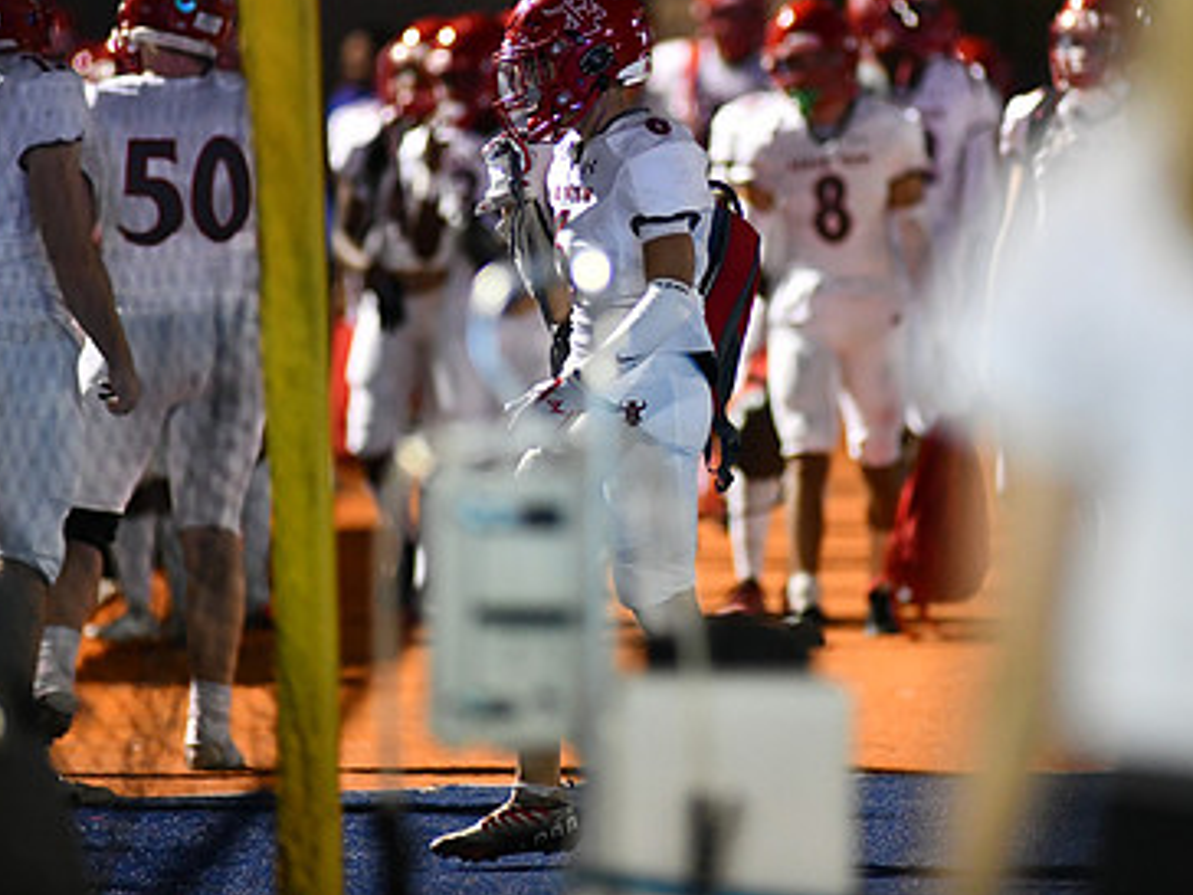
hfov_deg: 4.3
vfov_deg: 3.2
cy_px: 267
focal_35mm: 460
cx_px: 692
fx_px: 15853
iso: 4500
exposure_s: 1/1000
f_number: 2.8
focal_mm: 300
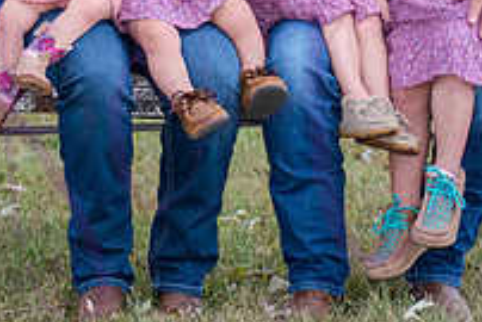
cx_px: 241
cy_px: -111
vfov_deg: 5.9
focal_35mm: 230
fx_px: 3082
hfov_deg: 8.9
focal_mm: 80
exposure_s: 1/640
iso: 400
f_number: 2.8
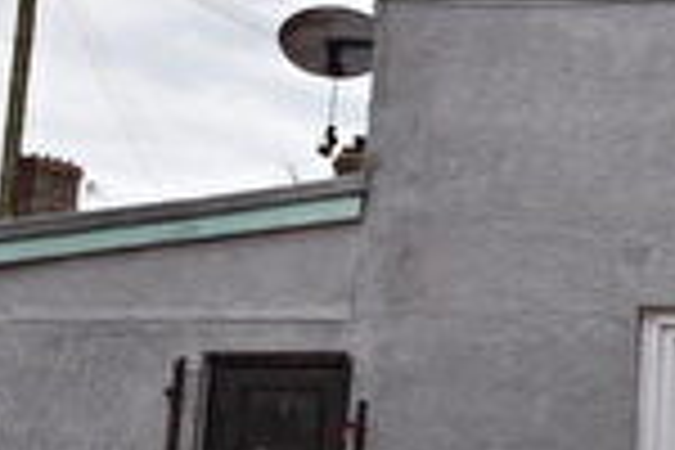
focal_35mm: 70
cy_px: 254
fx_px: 1312
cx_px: 1233
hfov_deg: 20.2
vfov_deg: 19.4
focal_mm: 10
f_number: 8
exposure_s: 1/500
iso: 160
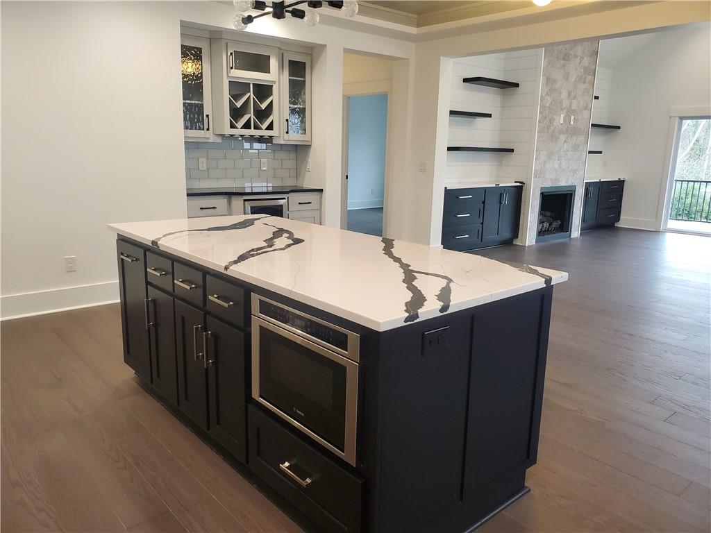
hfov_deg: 67.3
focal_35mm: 26
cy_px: 266
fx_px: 534
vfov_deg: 53.1
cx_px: 356
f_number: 2.4
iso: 250
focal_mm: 4.3
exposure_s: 1/60
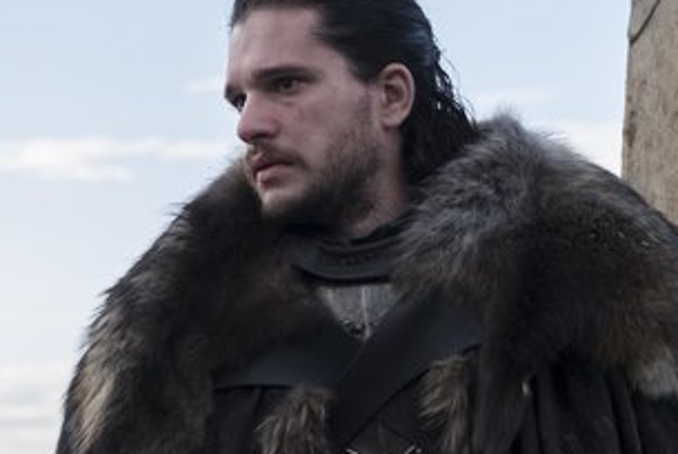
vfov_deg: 8.0
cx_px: 51
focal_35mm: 172
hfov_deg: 11.8
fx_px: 3242
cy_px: 328
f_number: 4
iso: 500
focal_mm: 50
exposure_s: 1/400
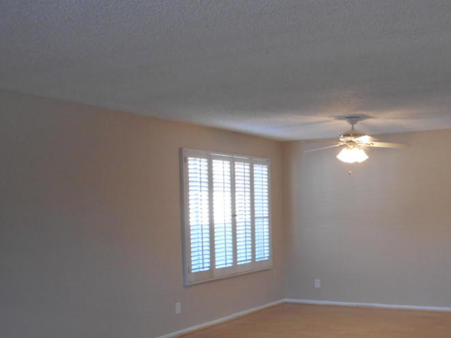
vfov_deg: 35.6
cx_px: 343
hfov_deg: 45.1
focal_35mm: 40
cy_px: 227
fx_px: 521
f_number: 3.2
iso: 160
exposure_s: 1/30
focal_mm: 4.6
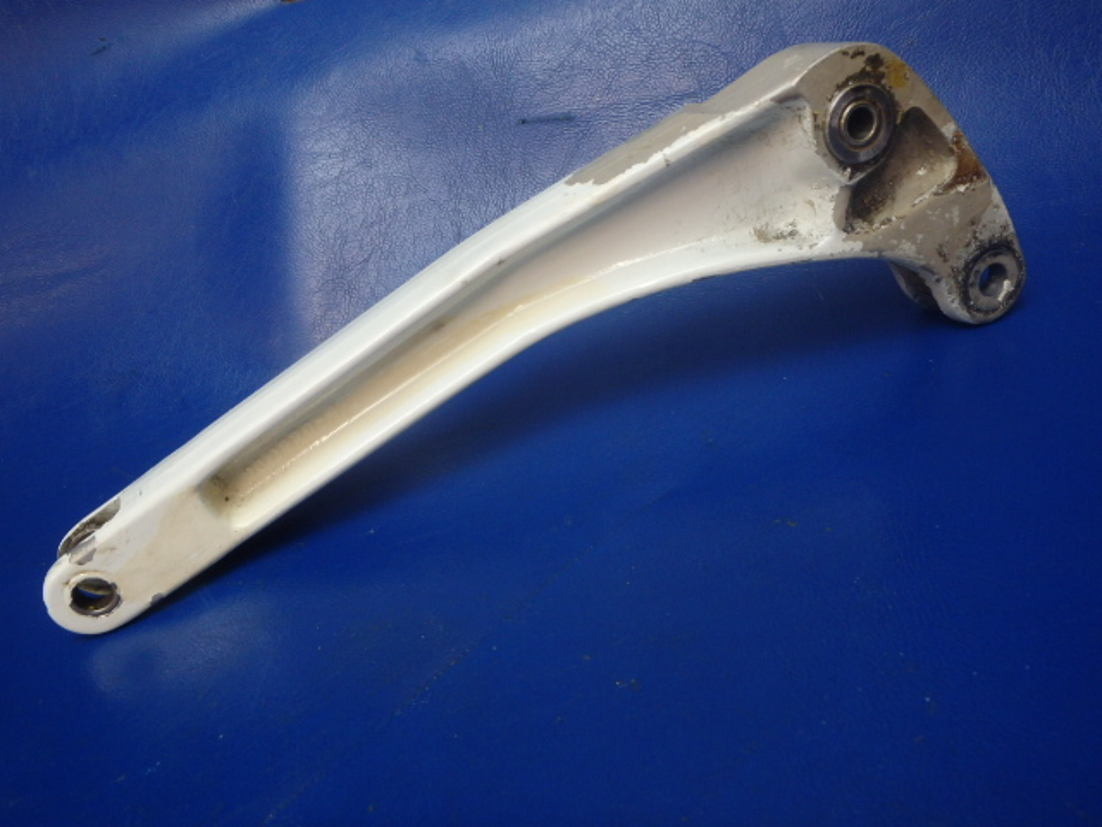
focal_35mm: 28
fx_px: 891
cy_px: 414
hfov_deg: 63.4
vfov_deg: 49.7
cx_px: 551
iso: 320
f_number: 3.9
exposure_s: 1/30
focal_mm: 5
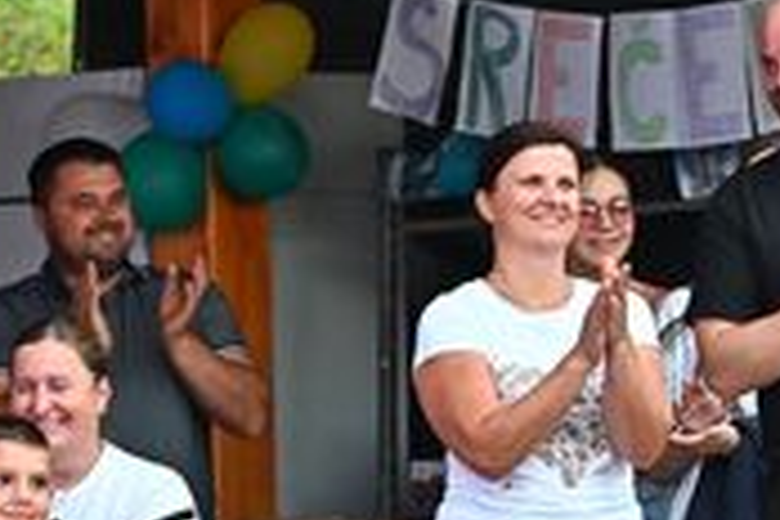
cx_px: 659
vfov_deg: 3.5
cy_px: 359
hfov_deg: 5.3
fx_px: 8406
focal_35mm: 388
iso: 1600
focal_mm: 150
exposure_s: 1/250
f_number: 4.5
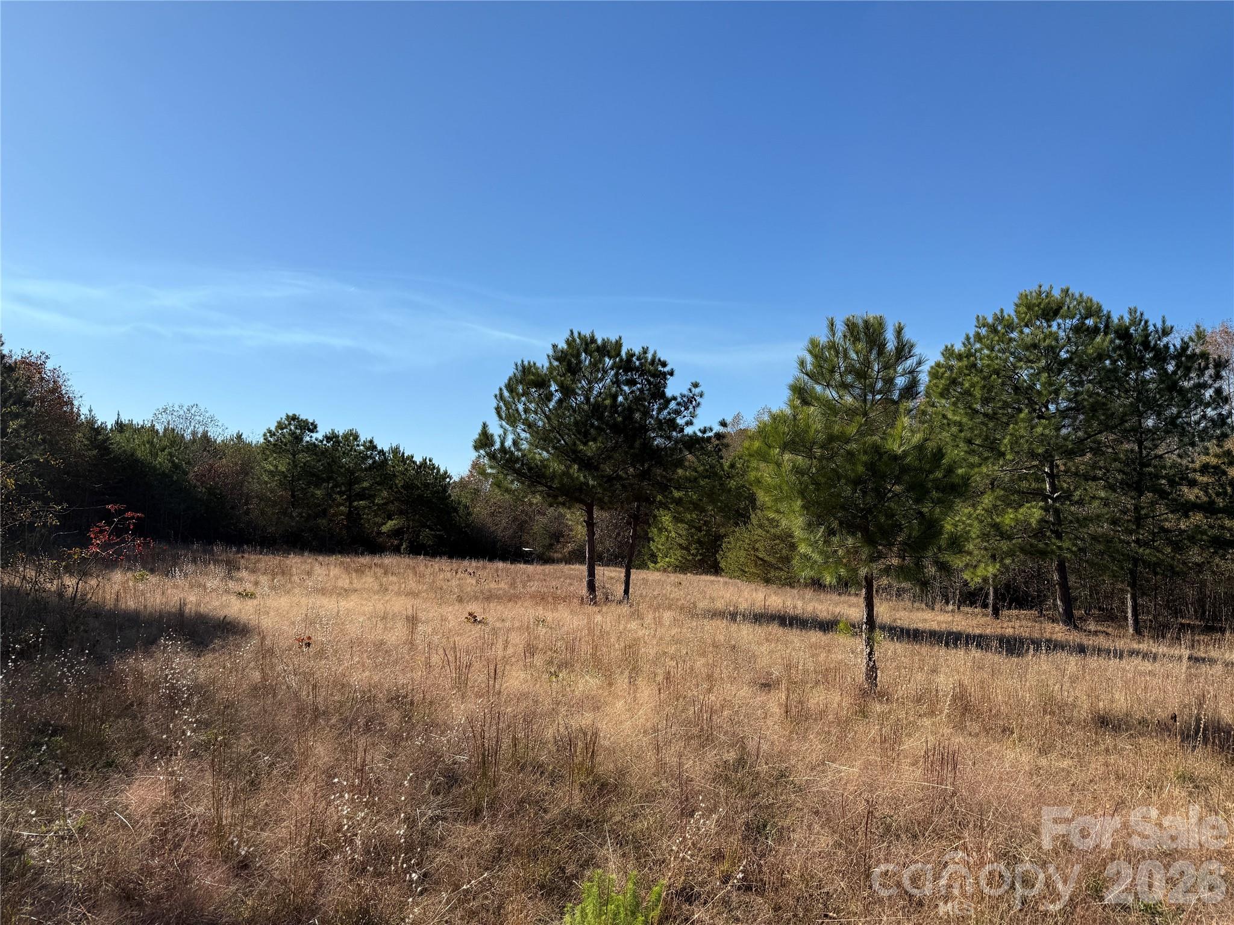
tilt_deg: +4.1
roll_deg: -1.3
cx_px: 617
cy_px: 462
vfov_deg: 56.8
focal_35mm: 24
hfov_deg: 71.6
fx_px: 856
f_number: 1.78
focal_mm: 6.76
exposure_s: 1/5319
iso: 80
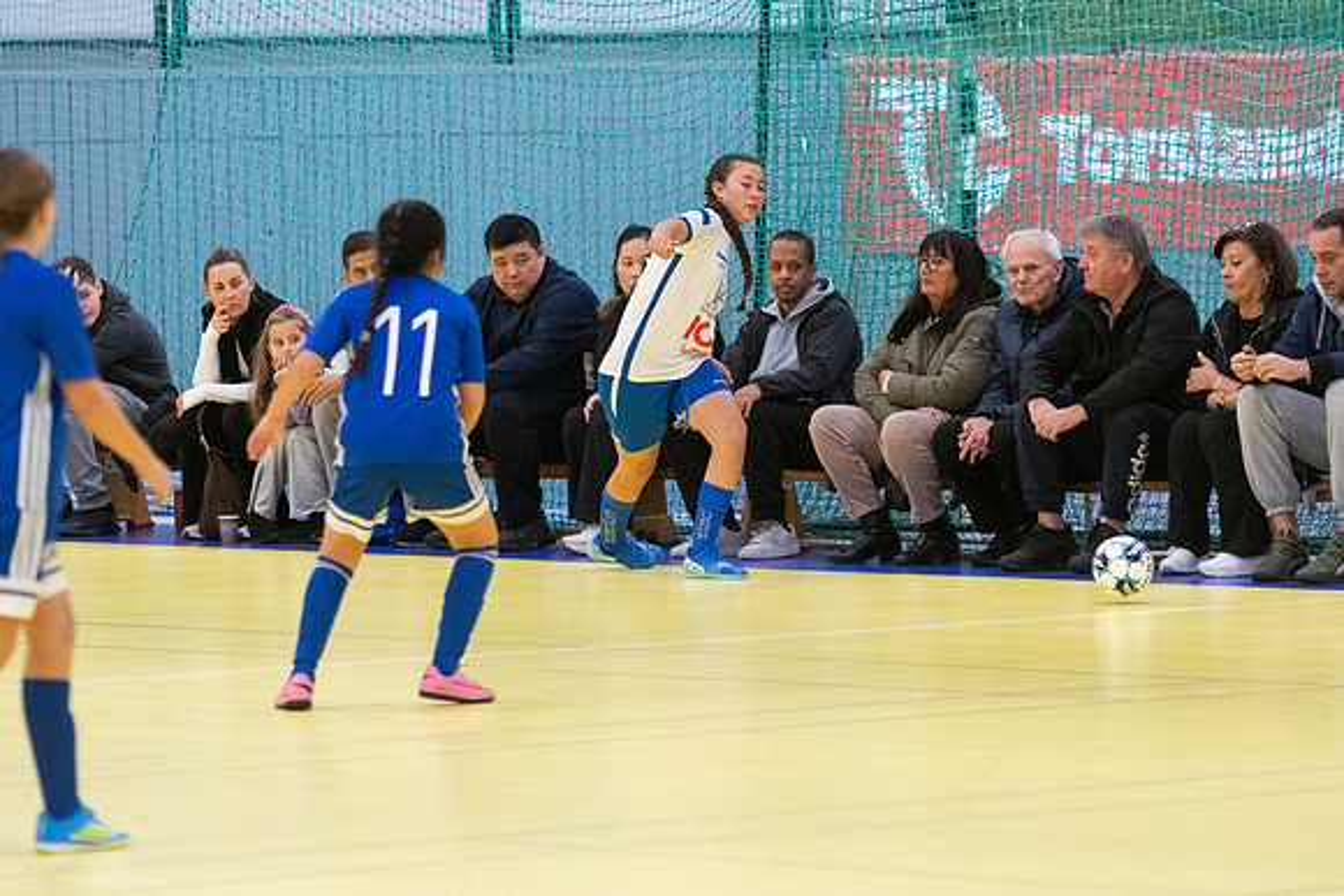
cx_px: 672
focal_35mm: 252
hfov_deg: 8.2
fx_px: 9416
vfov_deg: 5.5
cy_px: 448
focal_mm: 160
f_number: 3.2
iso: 4500
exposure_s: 1/500
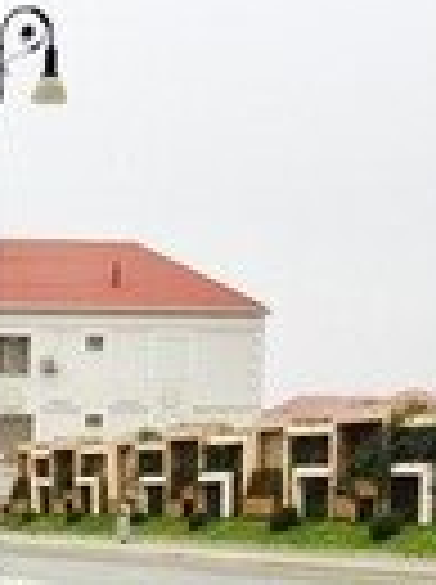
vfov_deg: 15.3
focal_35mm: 111
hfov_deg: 12.9
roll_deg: +0.0
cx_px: -103
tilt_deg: -17.3
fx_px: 1870
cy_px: 1053
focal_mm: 4.15
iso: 32
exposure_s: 1/132
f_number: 2.2
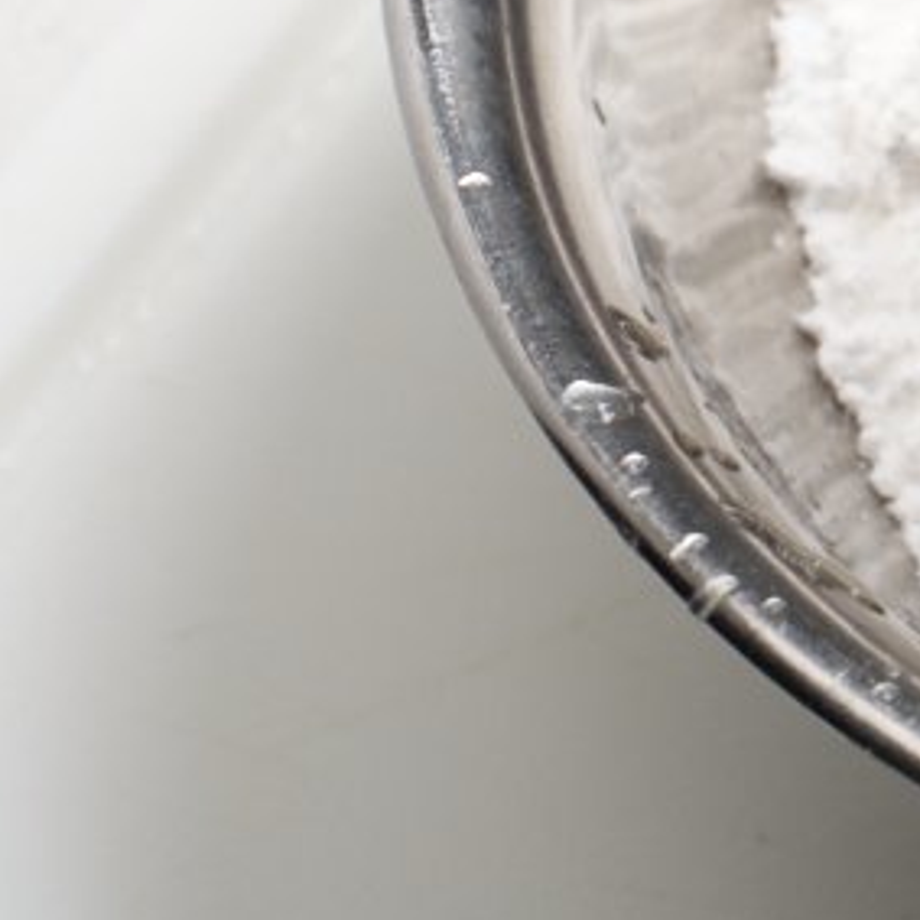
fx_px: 7577
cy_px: -314
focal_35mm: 252
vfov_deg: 6.9
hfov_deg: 6.7
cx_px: 1941
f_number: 10
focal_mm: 70
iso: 100
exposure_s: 1/125
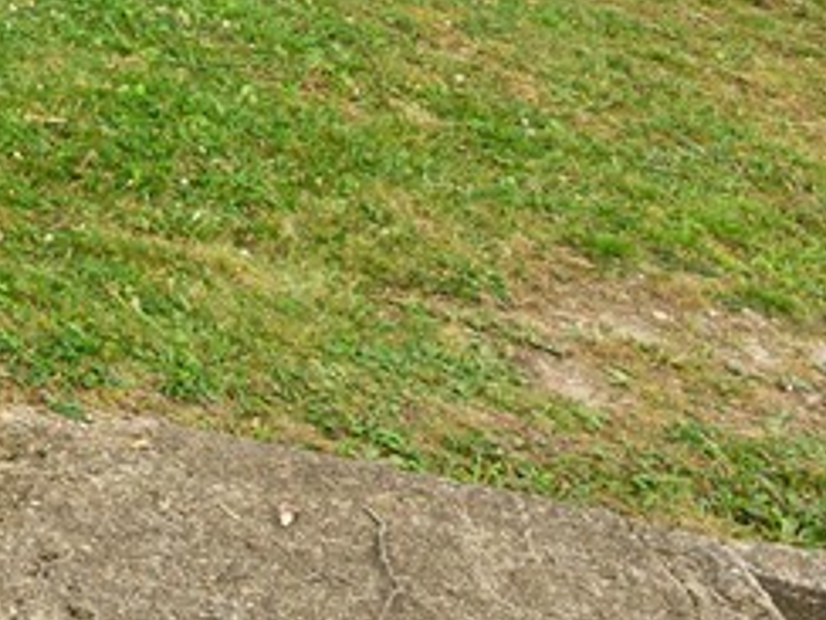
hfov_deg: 19.2
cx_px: -777
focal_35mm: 67
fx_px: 1599
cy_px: -623
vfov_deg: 16.6
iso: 200
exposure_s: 1/320
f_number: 4.5
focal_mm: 8
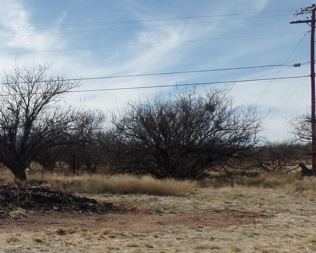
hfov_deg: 28.5
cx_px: -32
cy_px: 198
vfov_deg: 25.0
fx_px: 561
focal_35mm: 60
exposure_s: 1/1500
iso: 80
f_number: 3.5
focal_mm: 4.1
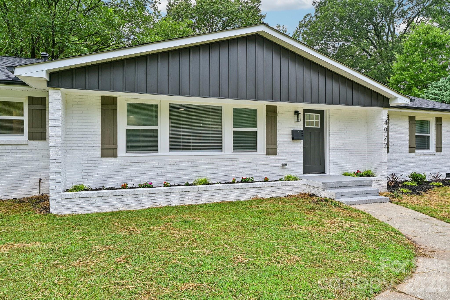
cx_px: 225
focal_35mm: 22
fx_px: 275
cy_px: 150
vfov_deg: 57.2
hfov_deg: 78.6
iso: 100
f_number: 8
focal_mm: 22
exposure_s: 1/40
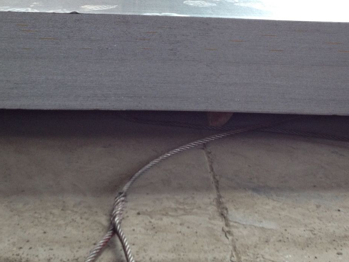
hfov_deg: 25.6
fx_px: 766
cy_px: 47
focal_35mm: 76
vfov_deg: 19.2
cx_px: 207
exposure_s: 1/120
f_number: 2.4
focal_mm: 4.28
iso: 100
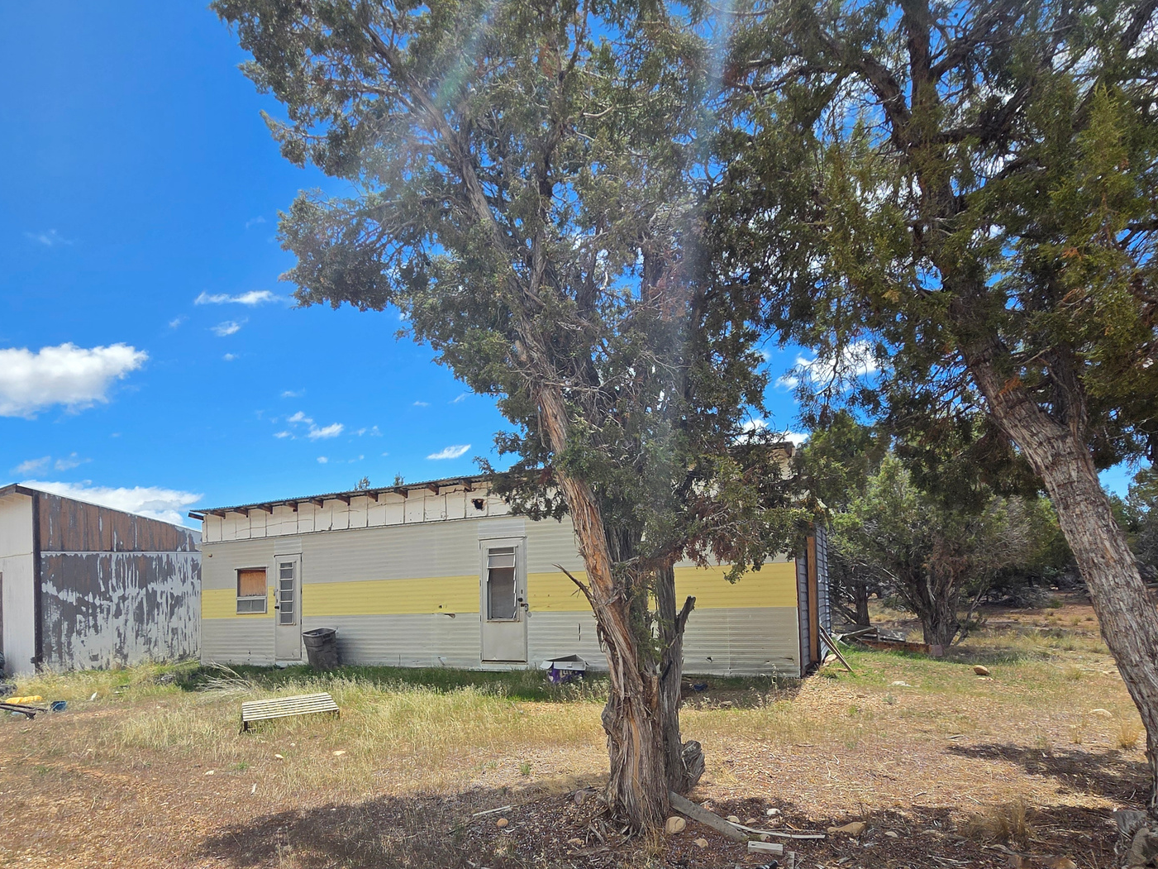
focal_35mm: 19
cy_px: 554
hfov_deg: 84.7
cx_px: 584
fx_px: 636
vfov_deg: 67.4
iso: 100
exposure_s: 1/2483
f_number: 2.2
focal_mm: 2.2
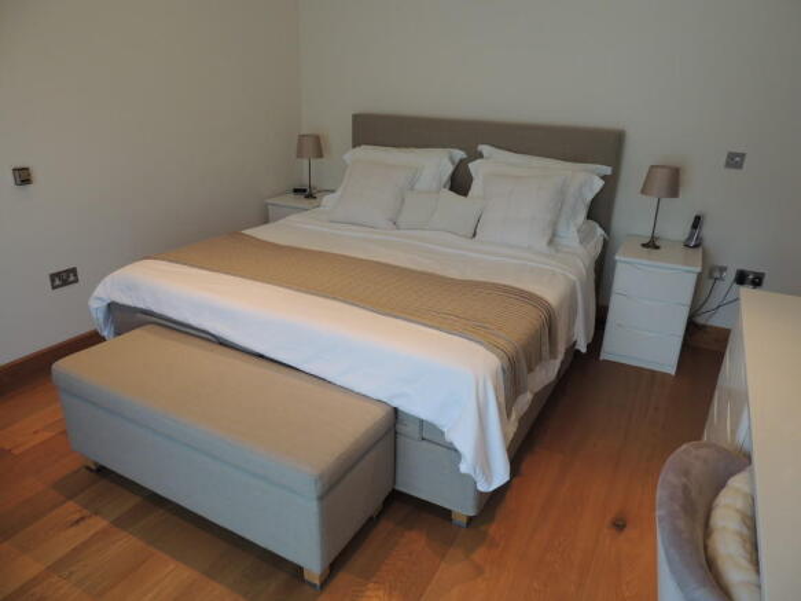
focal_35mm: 24
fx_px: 555
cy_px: 300
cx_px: 400
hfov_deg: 71.6
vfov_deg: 56.8
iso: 100
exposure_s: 1/40
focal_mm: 4.3
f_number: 3
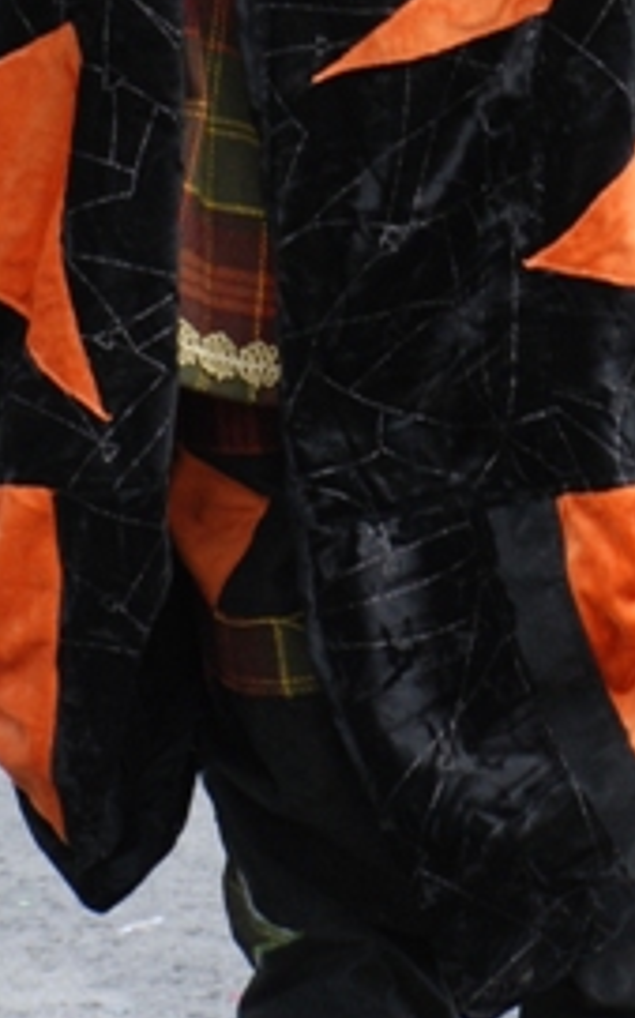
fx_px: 12034
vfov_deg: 4.8
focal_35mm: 434
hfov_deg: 3.0
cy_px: -661
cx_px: 817
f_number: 5.6
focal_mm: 75
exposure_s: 1/125
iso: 200
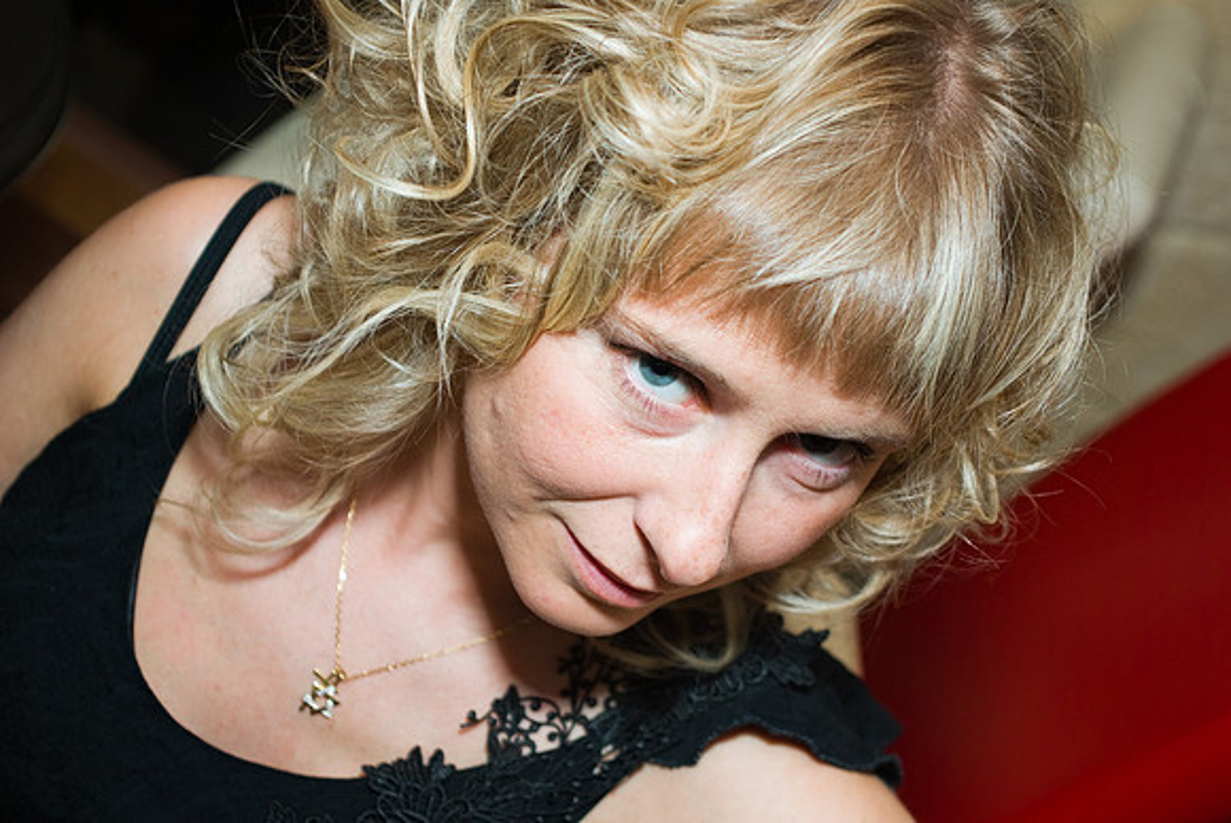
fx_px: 2310
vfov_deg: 20.2
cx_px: 616
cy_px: 412
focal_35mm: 68
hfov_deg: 29.8
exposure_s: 1/60
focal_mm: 45
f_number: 4
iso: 140
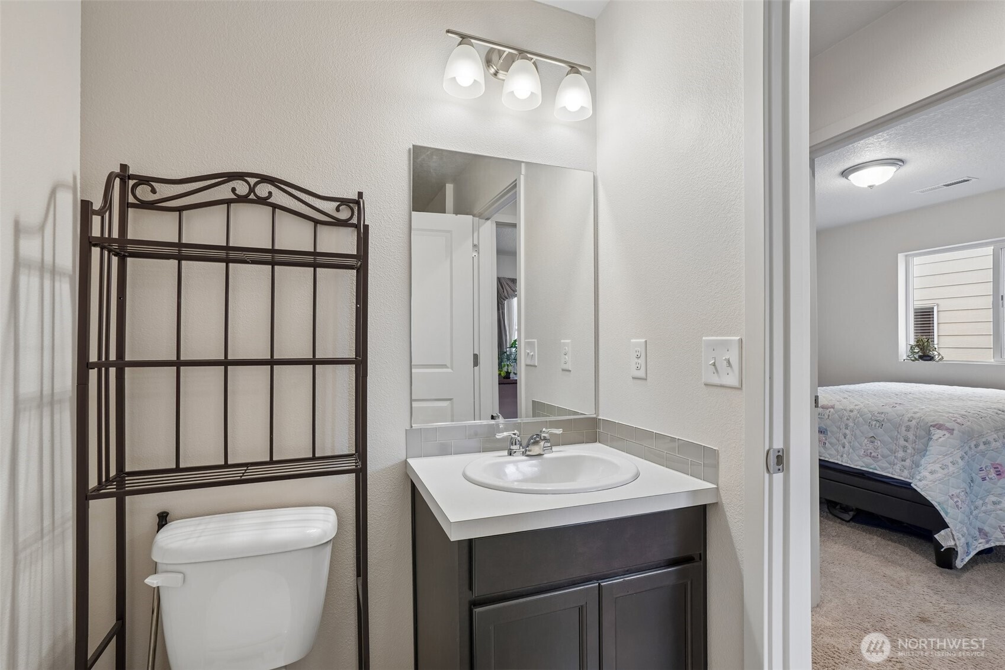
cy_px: 335
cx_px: 502
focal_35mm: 16
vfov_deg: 73.7
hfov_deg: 96.7
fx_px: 447
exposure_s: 1/20
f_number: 8
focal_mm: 16
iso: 400
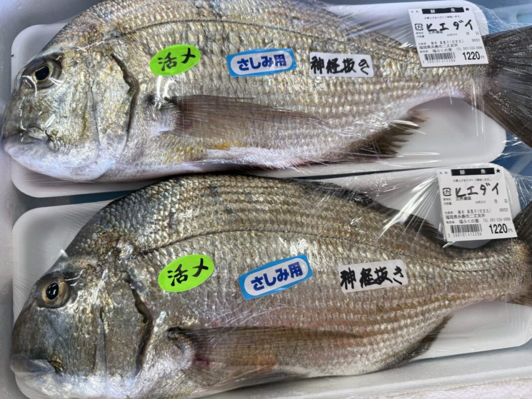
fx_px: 369
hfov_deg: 71.6
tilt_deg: -81.7
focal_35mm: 24
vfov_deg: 56.8
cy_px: 200
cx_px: 266
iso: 64
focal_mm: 6.76
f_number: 1.78
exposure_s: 1/120
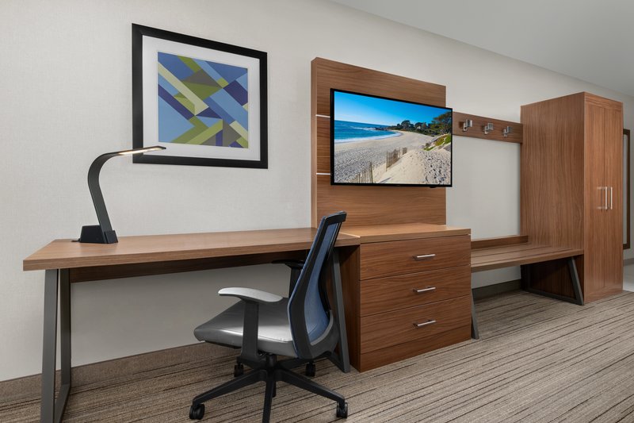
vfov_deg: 67.4
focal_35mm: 18
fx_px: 317
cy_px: 212
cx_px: 317
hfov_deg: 90.0
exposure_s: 4
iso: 400
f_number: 16
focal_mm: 18
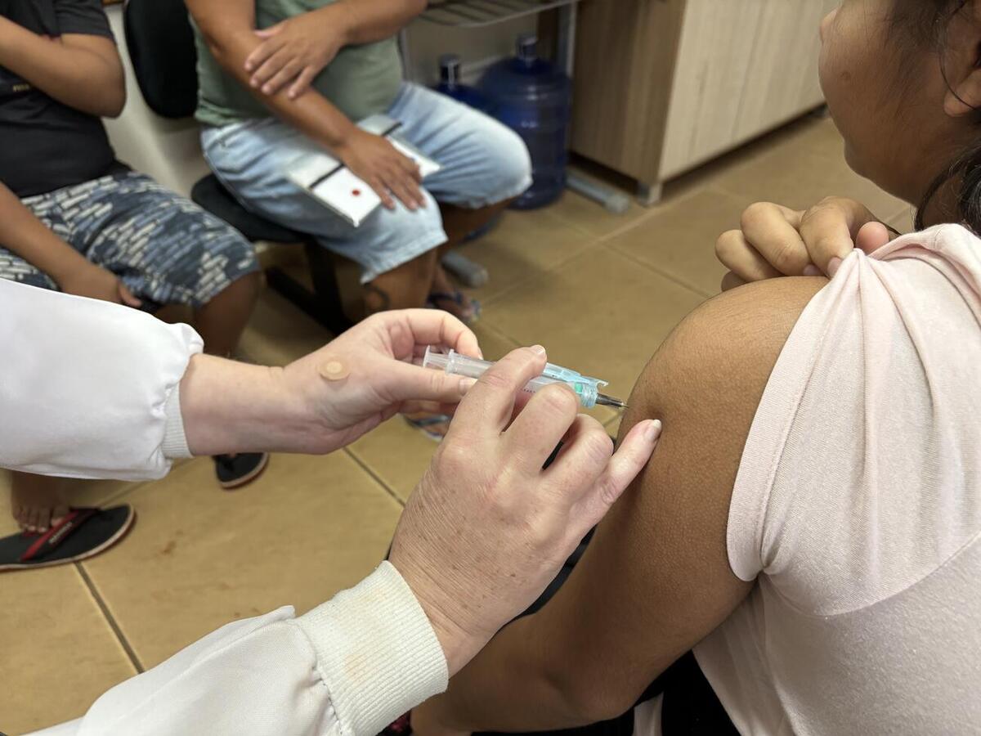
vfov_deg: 53.1
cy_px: 368
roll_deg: -0.6
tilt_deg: -40.4
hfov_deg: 67.3
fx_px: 737
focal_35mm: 26
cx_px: 490
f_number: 1.6
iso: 200
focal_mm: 5.96
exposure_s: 1/60
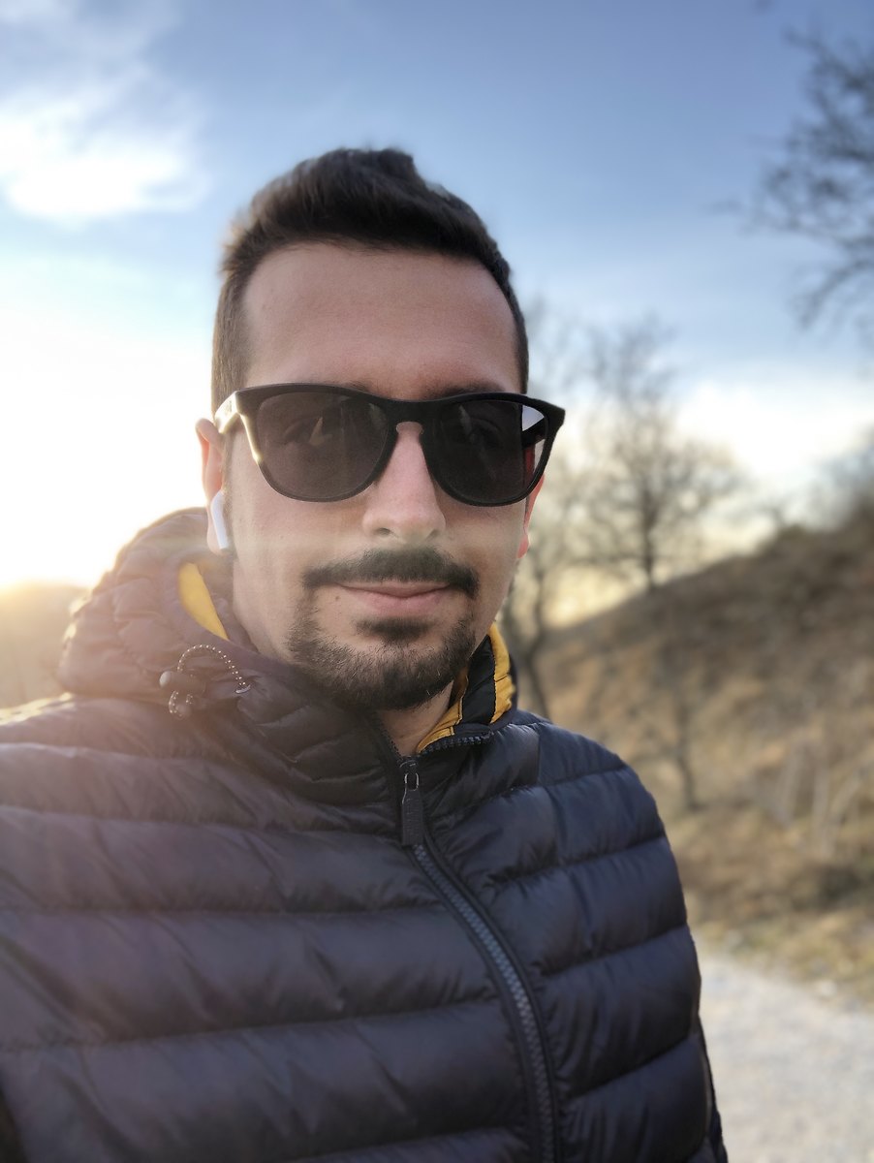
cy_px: 582
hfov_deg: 44.2
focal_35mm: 32
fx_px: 1076
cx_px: 437
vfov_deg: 56.8
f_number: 2.2
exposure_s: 1/120
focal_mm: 2.87
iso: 32
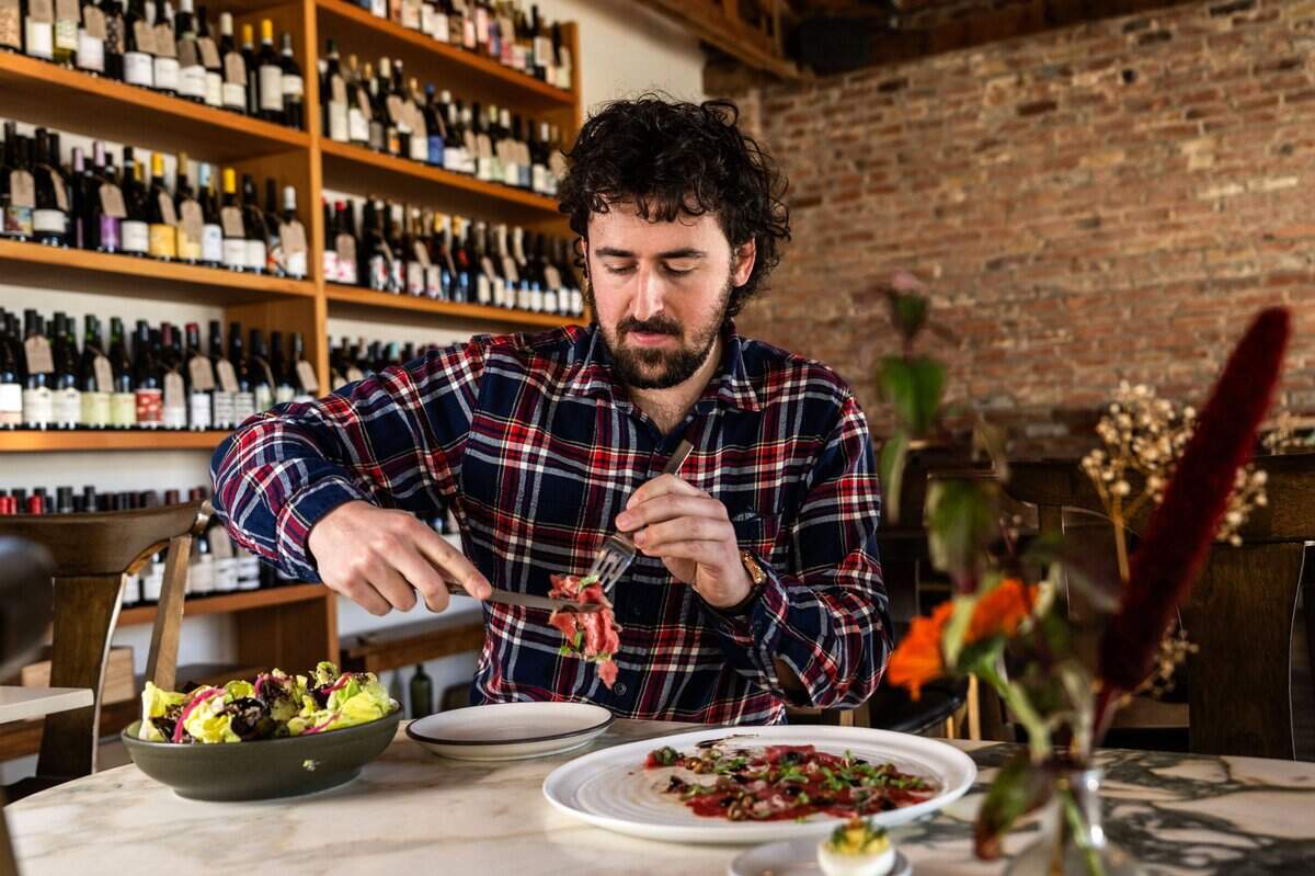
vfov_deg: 36.8
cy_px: 438
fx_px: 1314
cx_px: 658
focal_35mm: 36
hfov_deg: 53.2
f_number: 2.8
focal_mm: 24
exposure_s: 1/100
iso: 125
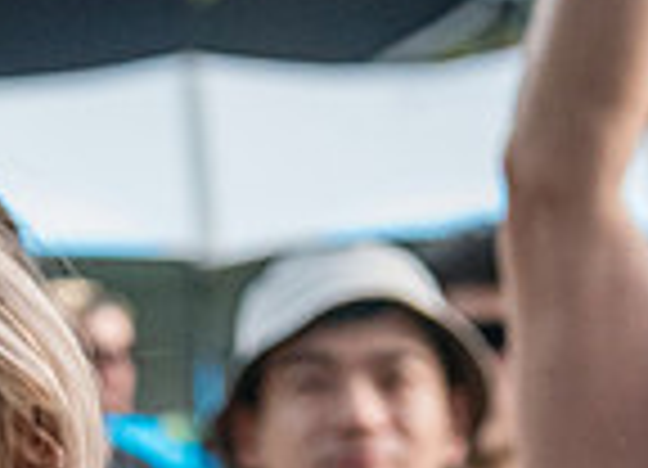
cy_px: 867
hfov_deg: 9.4
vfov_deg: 6.8
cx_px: -286
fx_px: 3824
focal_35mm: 207
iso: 3200
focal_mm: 48
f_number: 4
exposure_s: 1/250
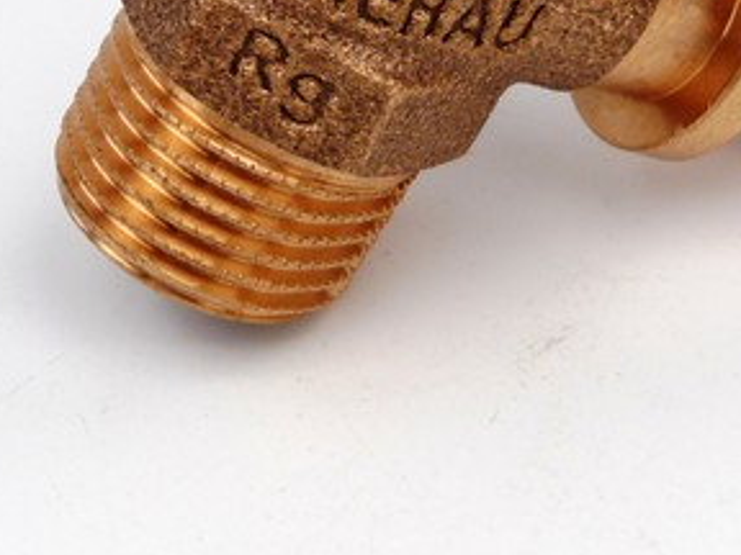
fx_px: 3190
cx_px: 497
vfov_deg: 9.9
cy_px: 23
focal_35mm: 149
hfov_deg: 13.2
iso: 100
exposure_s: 1/640
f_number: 4.5
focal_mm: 11.3
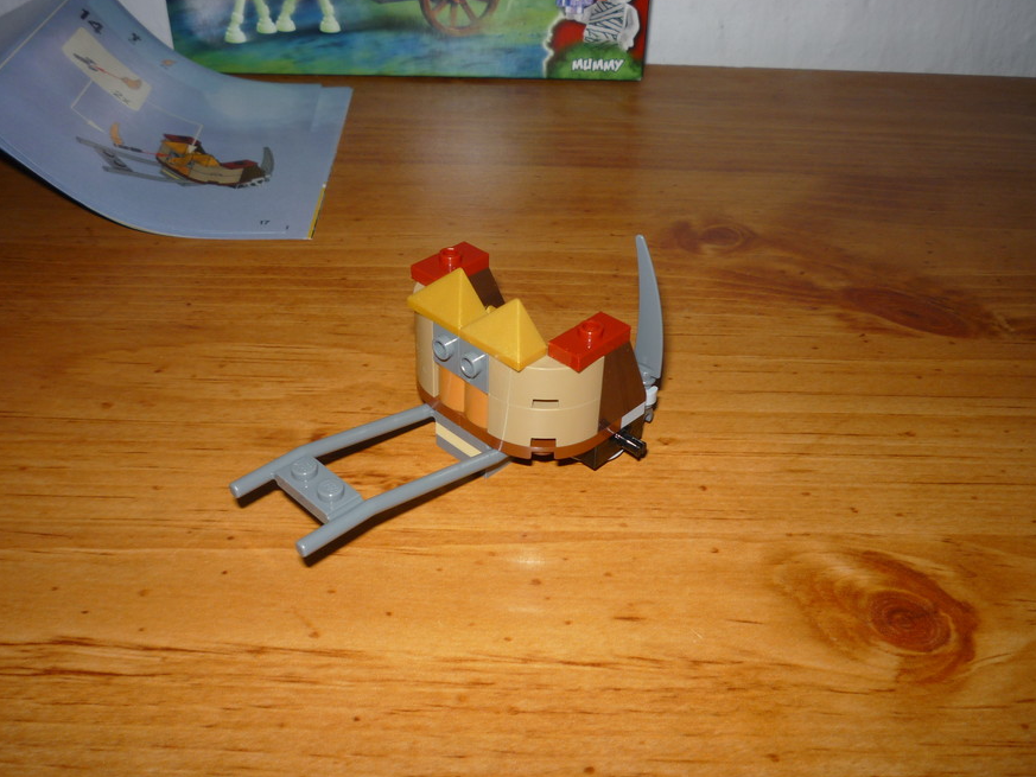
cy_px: 392
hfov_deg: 55.3
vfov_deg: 43.0
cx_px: 529
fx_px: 988
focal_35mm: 33
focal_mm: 5.2
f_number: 4
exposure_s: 1/30
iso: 100
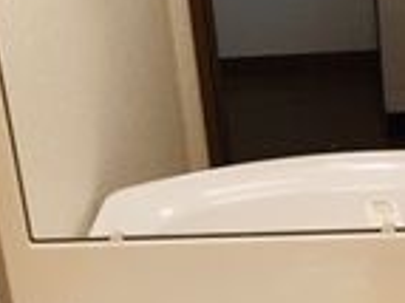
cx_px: 195
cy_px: 227
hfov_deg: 15.2
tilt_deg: -28.2
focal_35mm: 130
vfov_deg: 11.4
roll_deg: +7.7
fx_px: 1520
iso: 40
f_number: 2.2
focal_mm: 4.15
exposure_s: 1/30
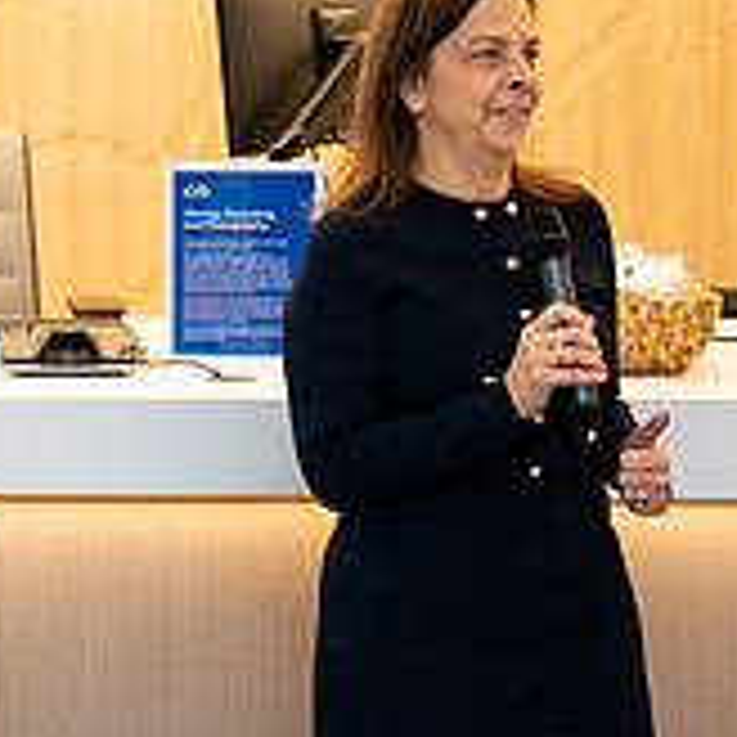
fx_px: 2915
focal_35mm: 121
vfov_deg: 14.3
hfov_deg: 13.8
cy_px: 115
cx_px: -277
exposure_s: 1/160
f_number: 3.2
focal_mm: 38
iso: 400
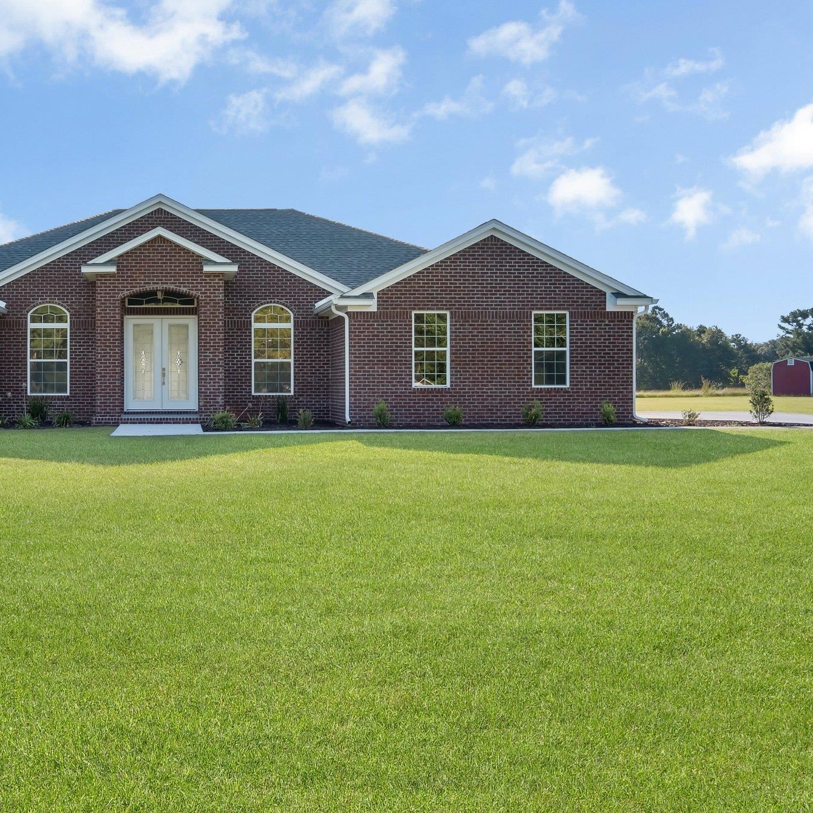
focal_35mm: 39
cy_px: 406
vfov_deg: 42.8
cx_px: 203
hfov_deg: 41.6
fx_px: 1036
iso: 250
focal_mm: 20
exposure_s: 1/500
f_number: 8
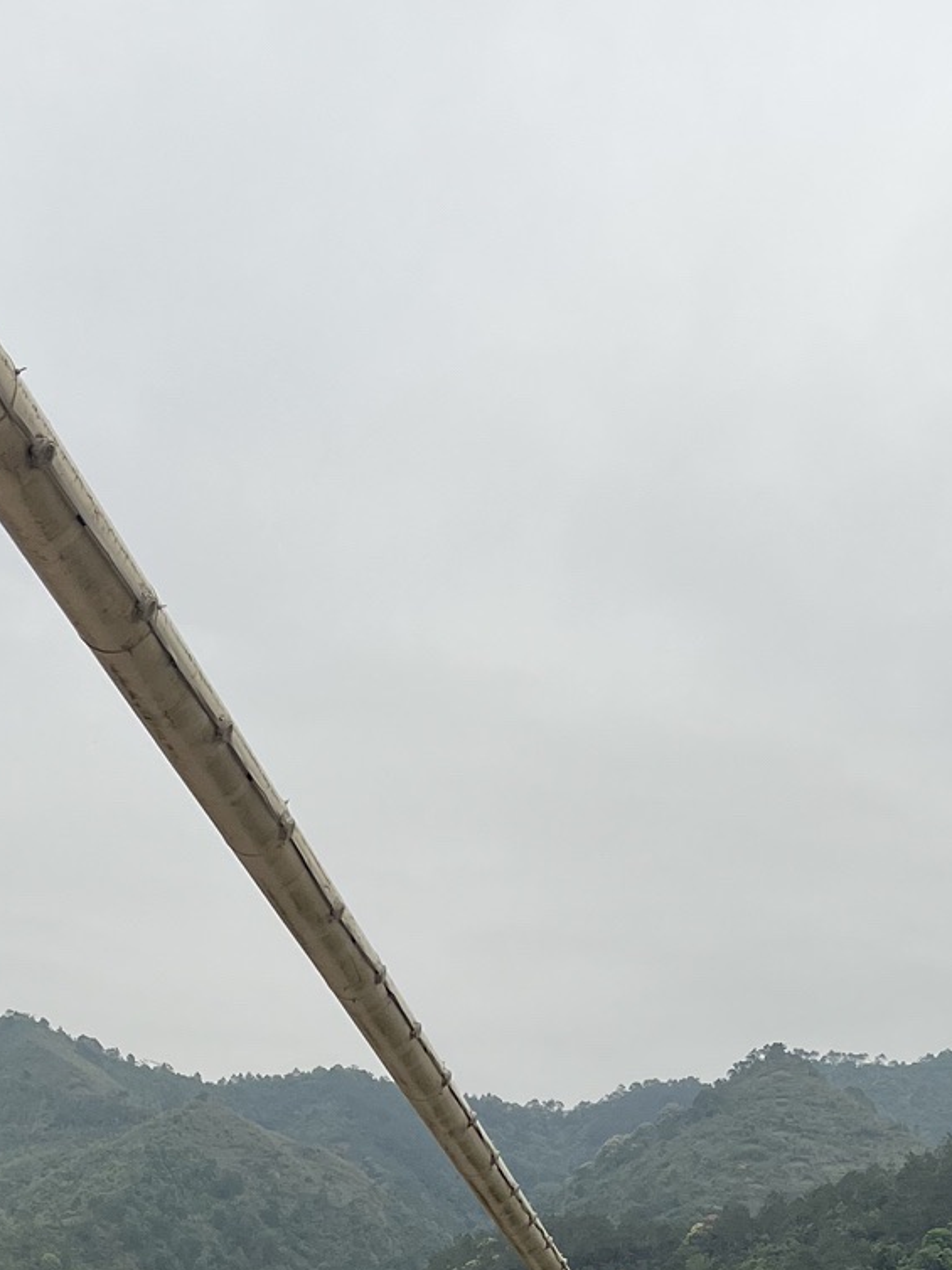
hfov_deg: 21.2
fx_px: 2532
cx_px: 352
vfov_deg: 26.4
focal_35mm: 69
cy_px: 1321
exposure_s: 1/639
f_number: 1.6
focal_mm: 5.1
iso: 50
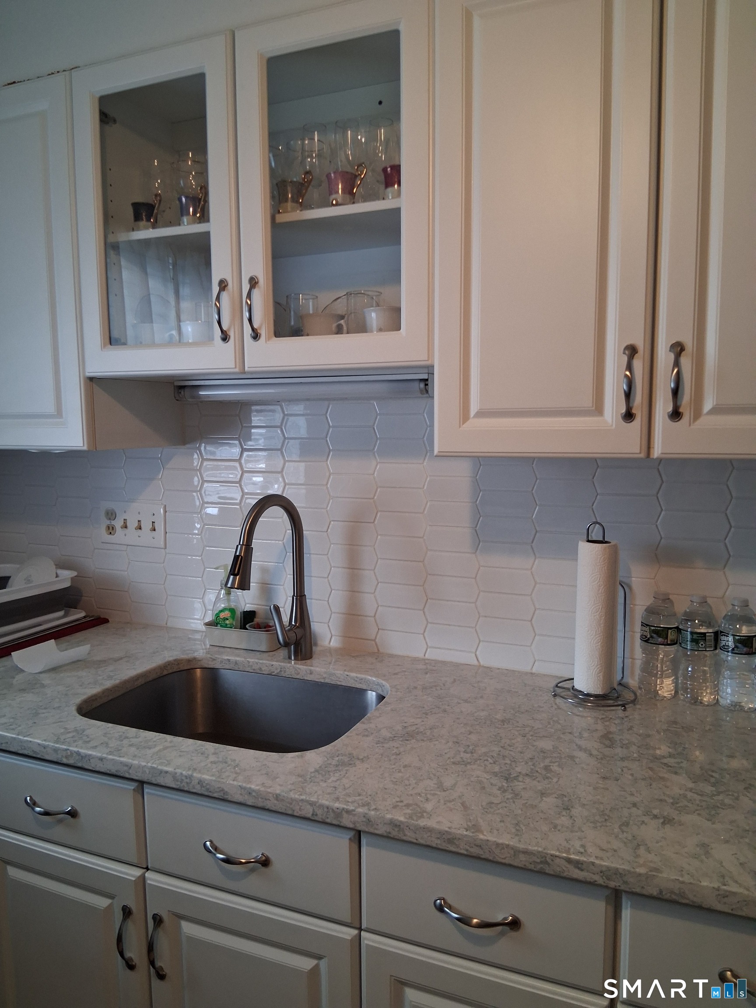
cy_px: 504
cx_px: 378
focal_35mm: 26
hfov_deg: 53.1
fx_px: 757
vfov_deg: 67.3
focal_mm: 3.98
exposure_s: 1/120
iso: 320
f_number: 1.8
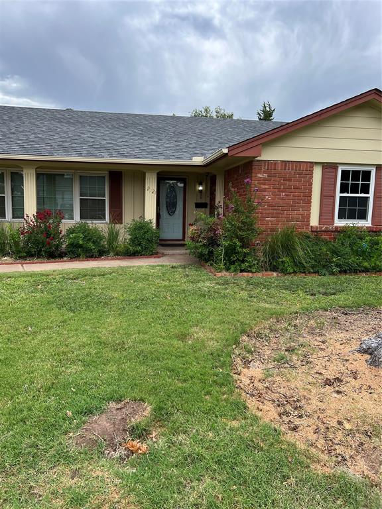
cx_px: 191
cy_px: 254
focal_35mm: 26
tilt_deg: -6.1
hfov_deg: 53.1
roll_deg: -1.5
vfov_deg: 67.3
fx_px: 383
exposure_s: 1/1377
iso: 50
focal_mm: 5.7
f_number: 1.5
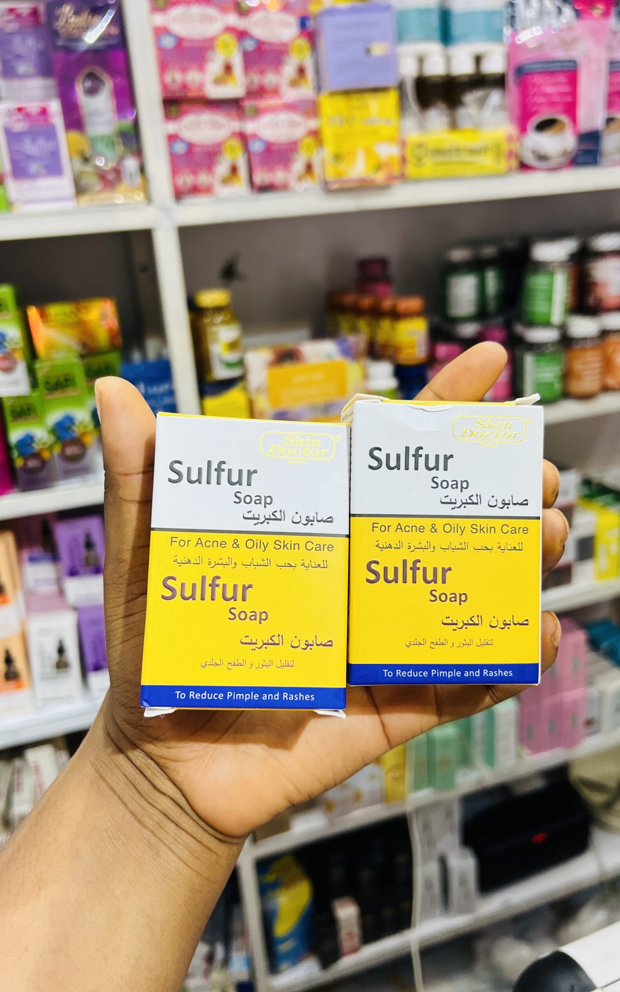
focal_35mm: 28
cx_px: 317
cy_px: 497
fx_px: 757
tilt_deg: -21.7
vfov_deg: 66.5
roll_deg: +4.0
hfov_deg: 44.5
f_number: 1.5
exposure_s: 1/100
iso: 125
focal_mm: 5.7
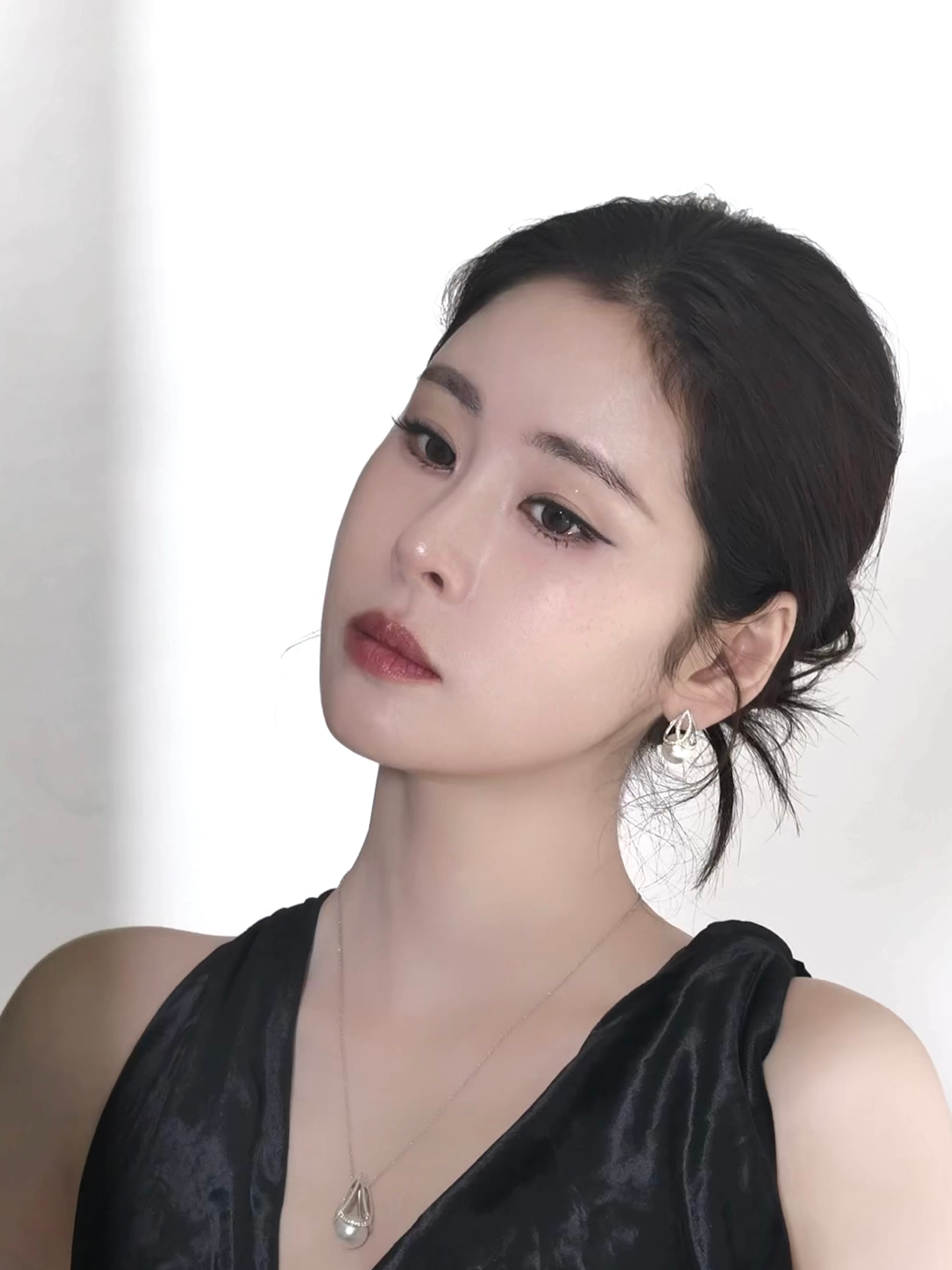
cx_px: 519
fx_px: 1284
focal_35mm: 35
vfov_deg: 51.7
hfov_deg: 40.7
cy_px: 845
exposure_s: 1/60
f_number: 1.5
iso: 125
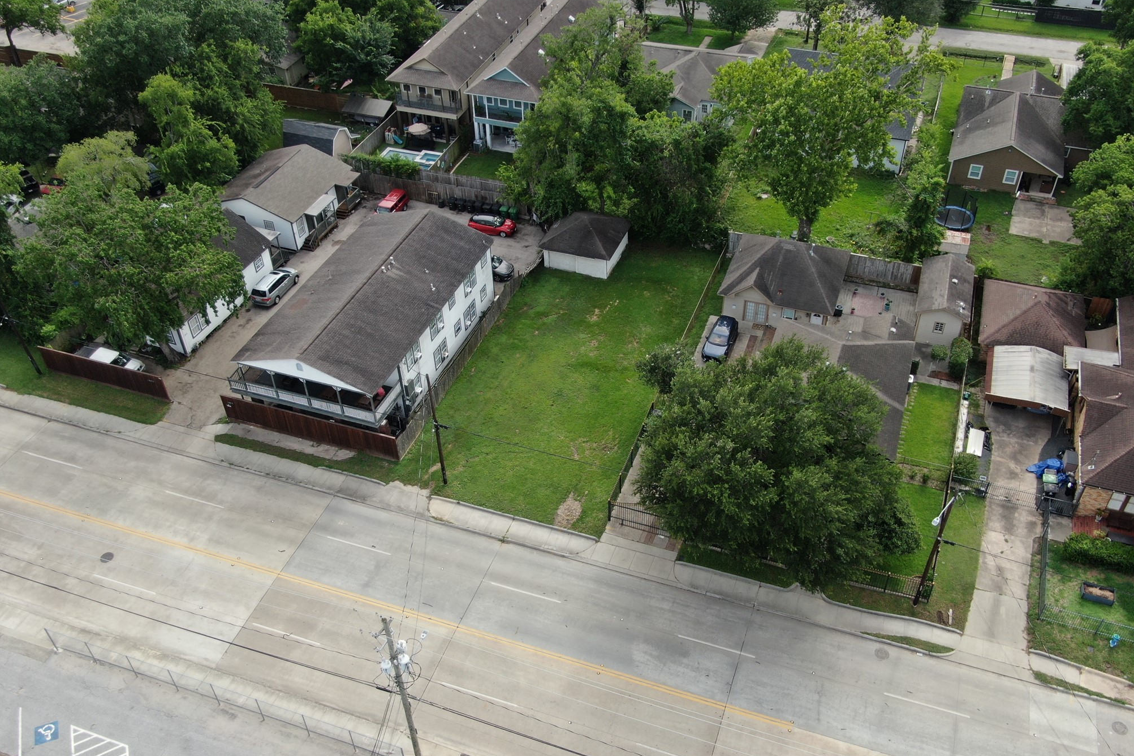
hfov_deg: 55.8
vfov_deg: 38.9
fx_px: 1071
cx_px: 570
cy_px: 399
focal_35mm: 34
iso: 100
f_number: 3.1
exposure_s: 1/400
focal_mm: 5.45
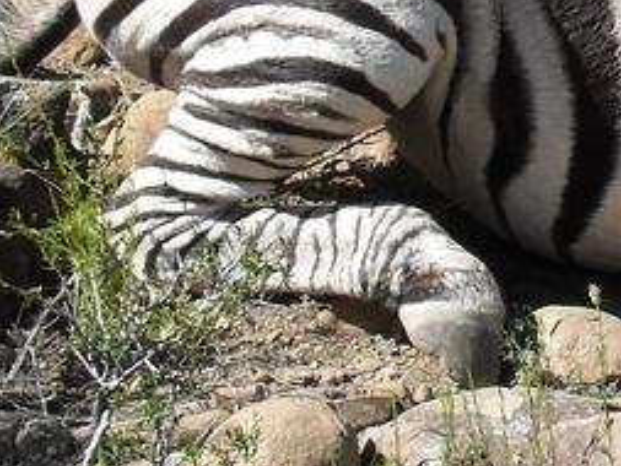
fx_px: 2154
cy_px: -108
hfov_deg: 15.3
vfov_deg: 12.1
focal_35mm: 120
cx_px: 898
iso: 80
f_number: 8.3
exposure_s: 1/90
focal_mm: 6.3
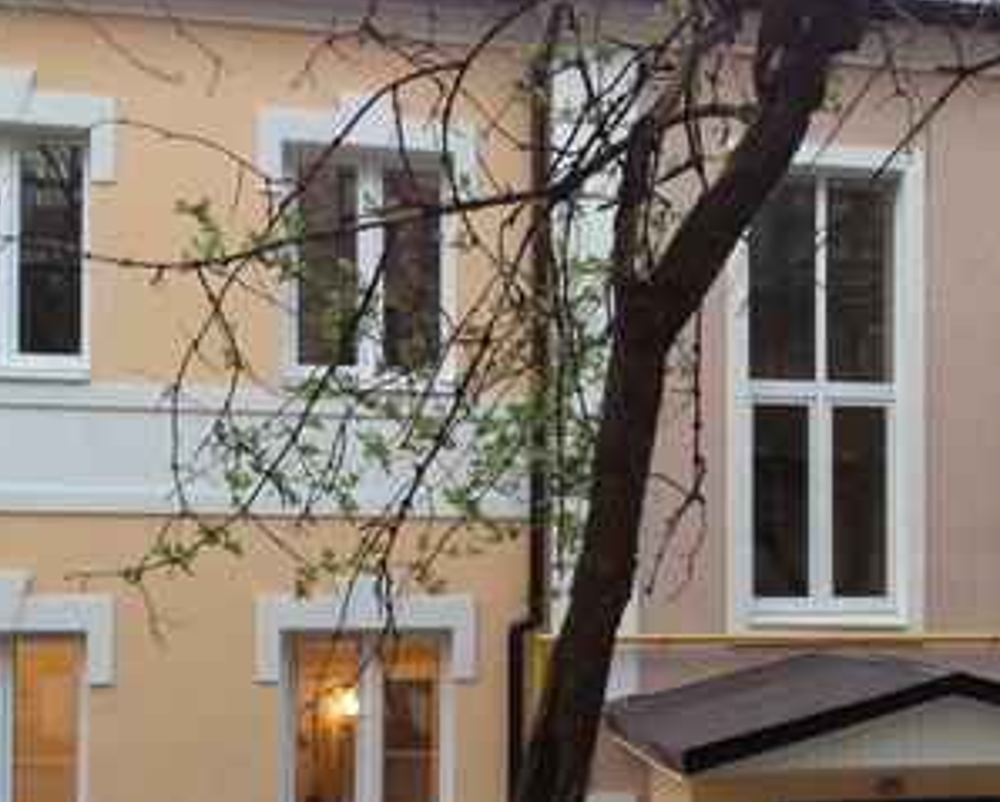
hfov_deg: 33.9
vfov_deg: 27.9
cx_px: 768
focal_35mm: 54
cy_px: 565
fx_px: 1600
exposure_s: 1/24
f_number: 2.4
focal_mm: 4.13
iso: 64
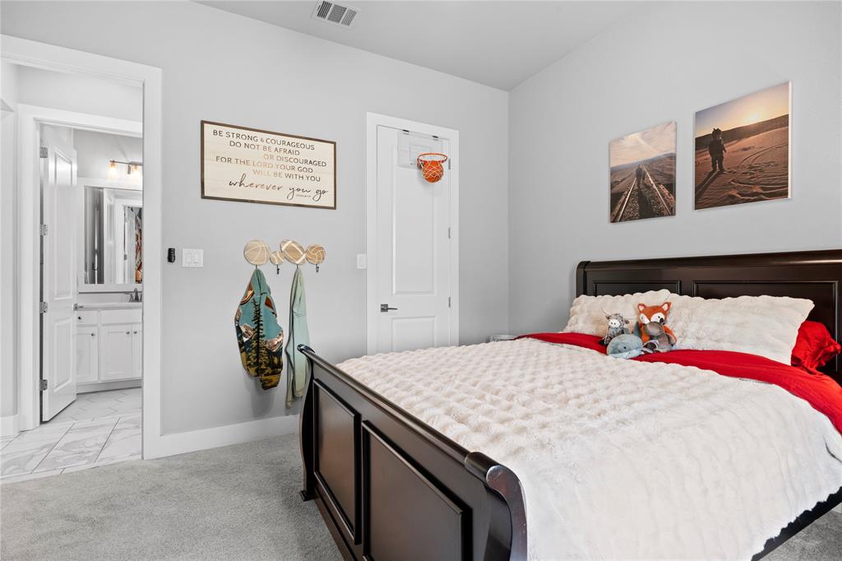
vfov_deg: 68.8
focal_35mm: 18
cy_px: 280
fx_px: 409
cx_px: 421
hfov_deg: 91.6
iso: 800
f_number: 9
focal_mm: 17.5
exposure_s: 1/1.67
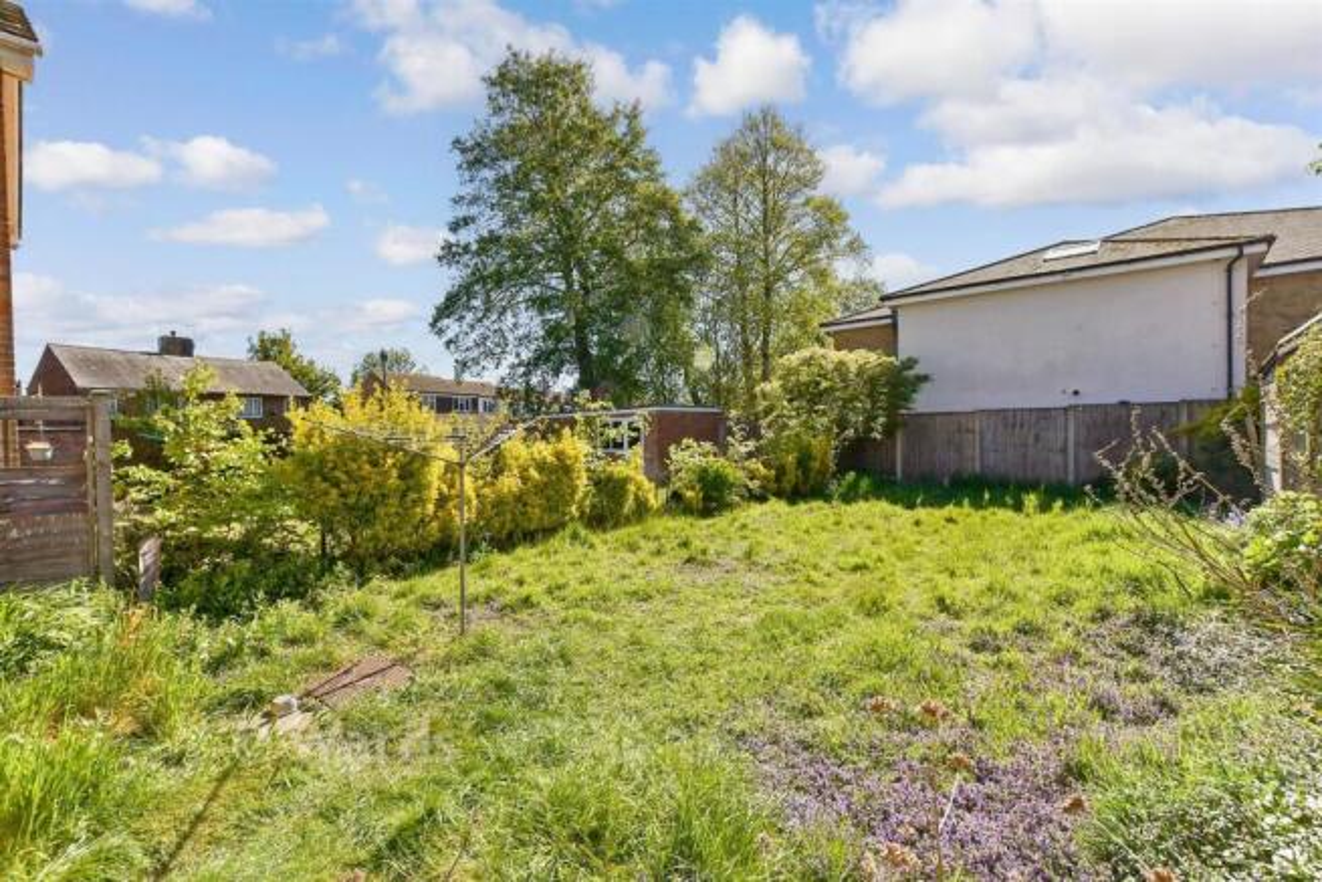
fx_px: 551
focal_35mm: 15
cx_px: 661
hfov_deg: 100.4
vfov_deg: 77.4
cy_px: 441
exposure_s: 1/1600
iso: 500
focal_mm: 10
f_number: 9
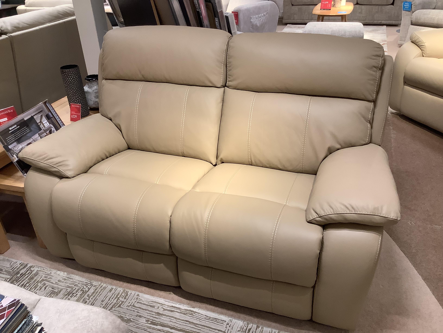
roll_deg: +1.4
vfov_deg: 45.4
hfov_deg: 58.4
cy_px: 166
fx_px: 397
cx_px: 222
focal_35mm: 31
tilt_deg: -30.6
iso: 80
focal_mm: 3.3
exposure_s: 1/50
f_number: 2.4
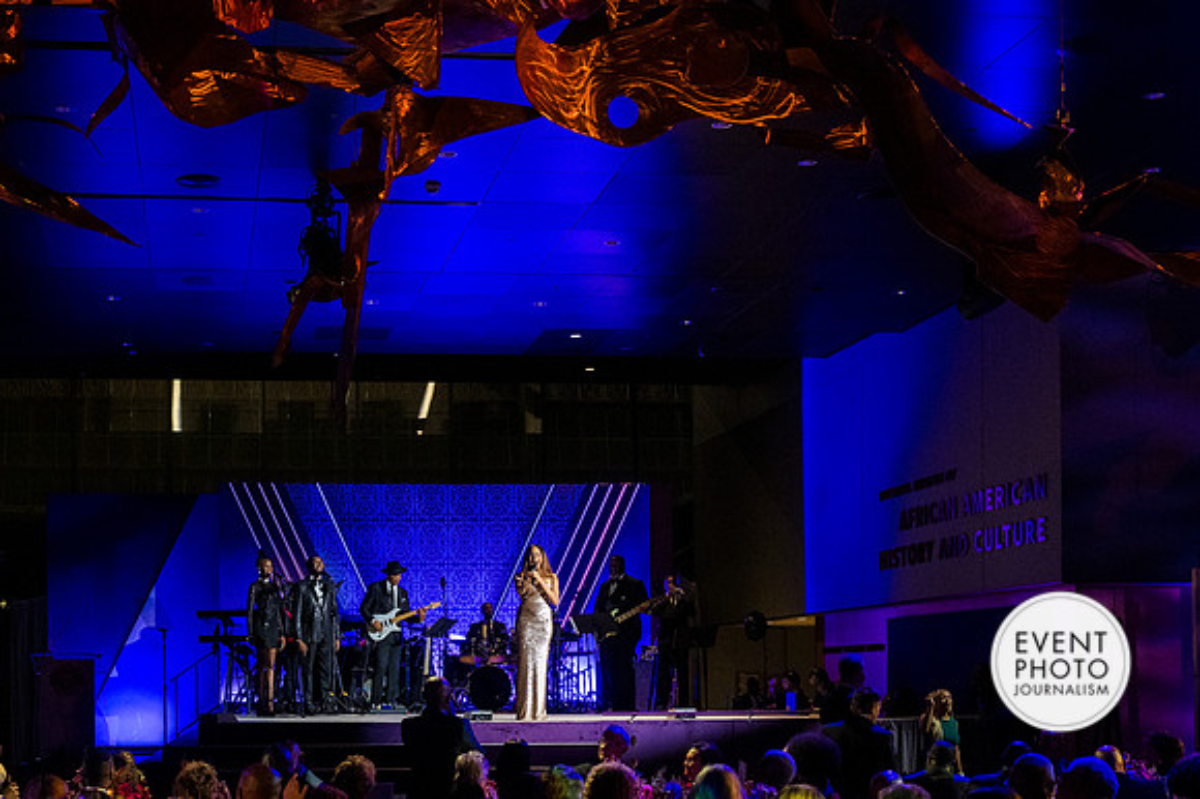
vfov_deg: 26.0
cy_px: 400
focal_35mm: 52
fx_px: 1732
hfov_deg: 38.2
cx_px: 600
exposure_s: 1/200
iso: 3200
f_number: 3.5
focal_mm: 35
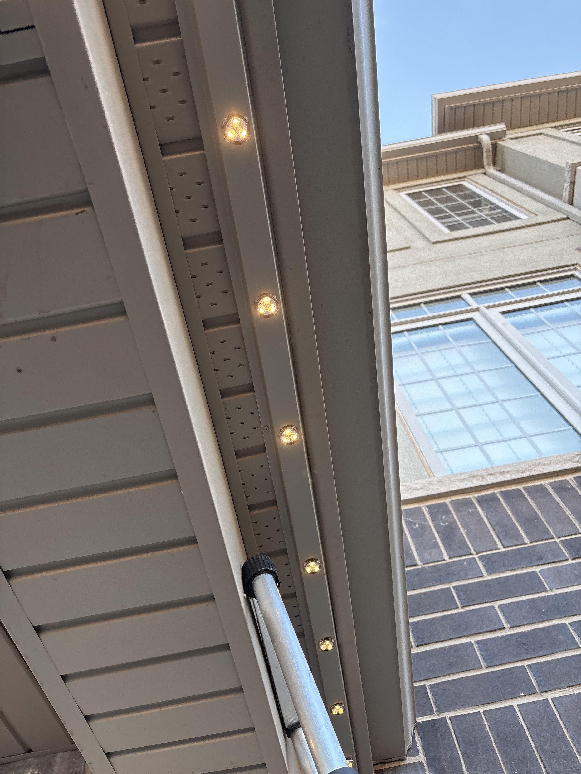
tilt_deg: +58.9
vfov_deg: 67.3
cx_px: 290
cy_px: 387
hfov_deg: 53.1
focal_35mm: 26
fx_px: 582
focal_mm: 5.96
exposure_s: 1/150
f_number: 1.6
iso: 50
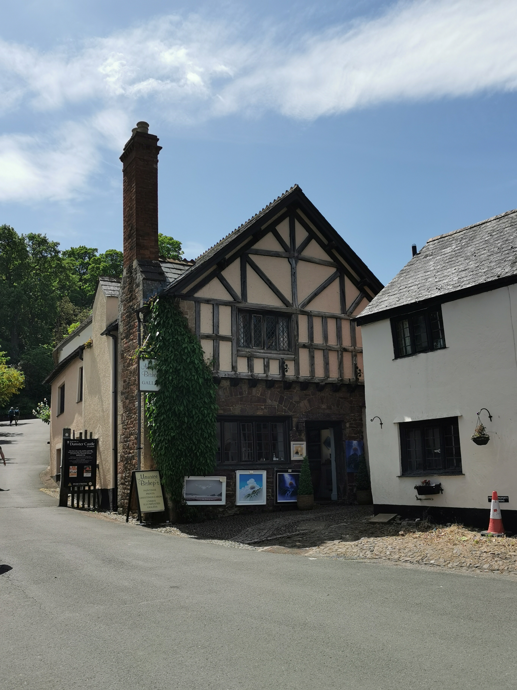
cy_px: 345
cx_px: 258
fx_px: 697
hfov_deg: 40.7
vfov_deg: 52.6
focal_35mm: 35
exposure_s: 1/5000
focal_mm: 5.56
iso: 50
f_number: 1.6
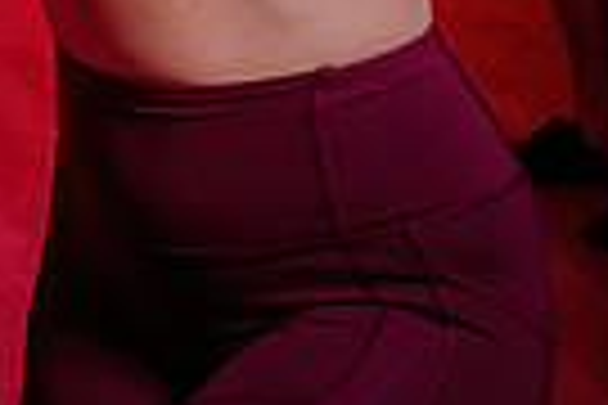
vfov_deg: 8.4
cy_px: -452
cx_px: -540
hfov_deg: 12.1
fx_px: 2601
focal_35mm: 154
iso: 800
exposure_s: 1/80
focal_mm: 34
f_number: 3.2
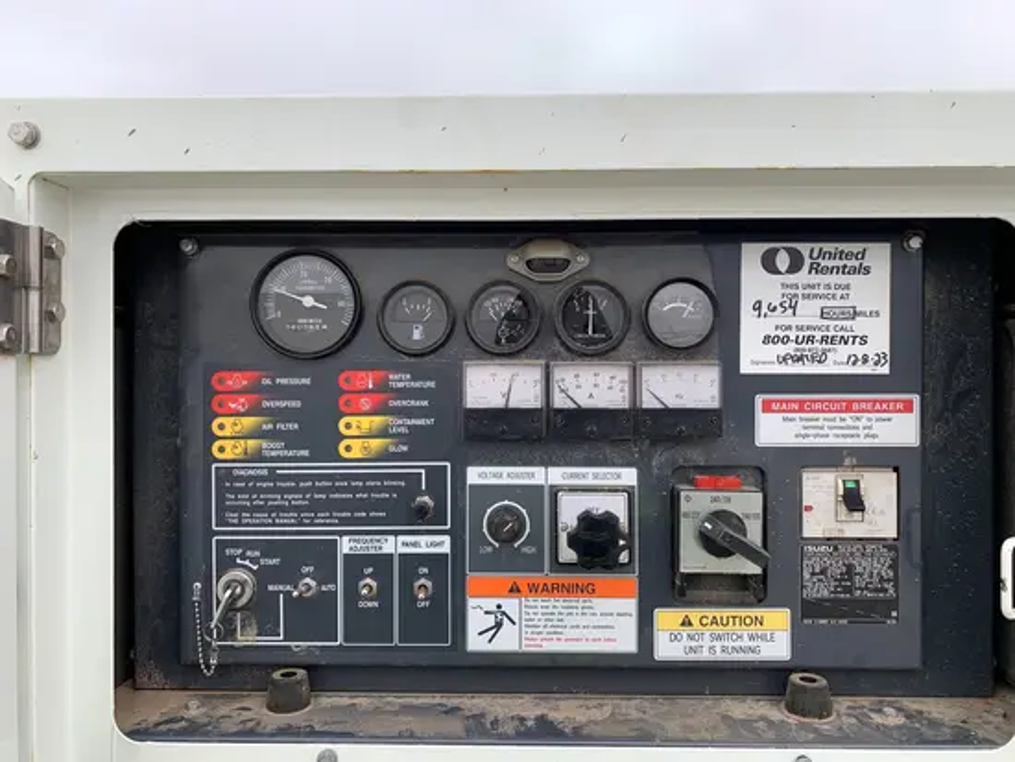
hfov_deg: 67.3
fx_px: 763
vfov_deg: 53.1
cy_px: 381
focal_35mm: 26
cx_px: 508
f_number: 1.8
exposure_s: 1/306
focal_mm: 4.25
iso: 25
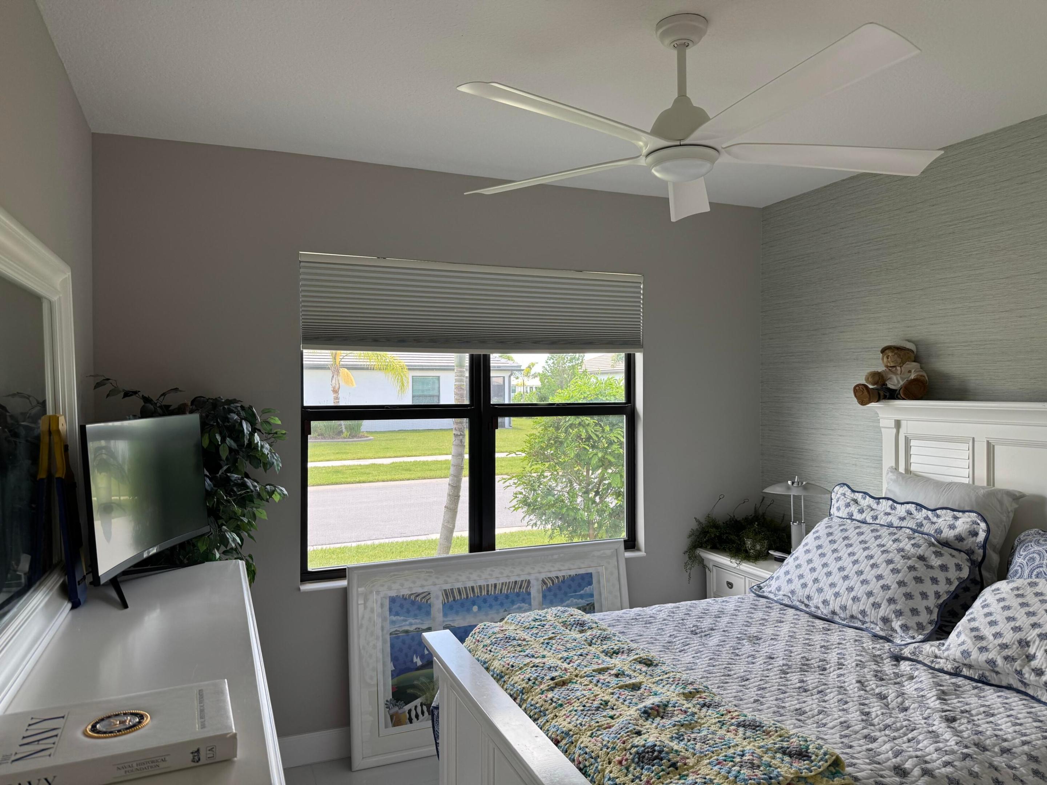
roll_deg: -0.1
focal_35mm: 24
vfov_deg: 56.8
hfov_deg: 71.6
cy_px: 392
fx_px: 726
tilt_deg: -0.6
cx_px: 524
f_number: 1.78
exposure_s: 1/137
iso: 80
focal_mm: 6.76
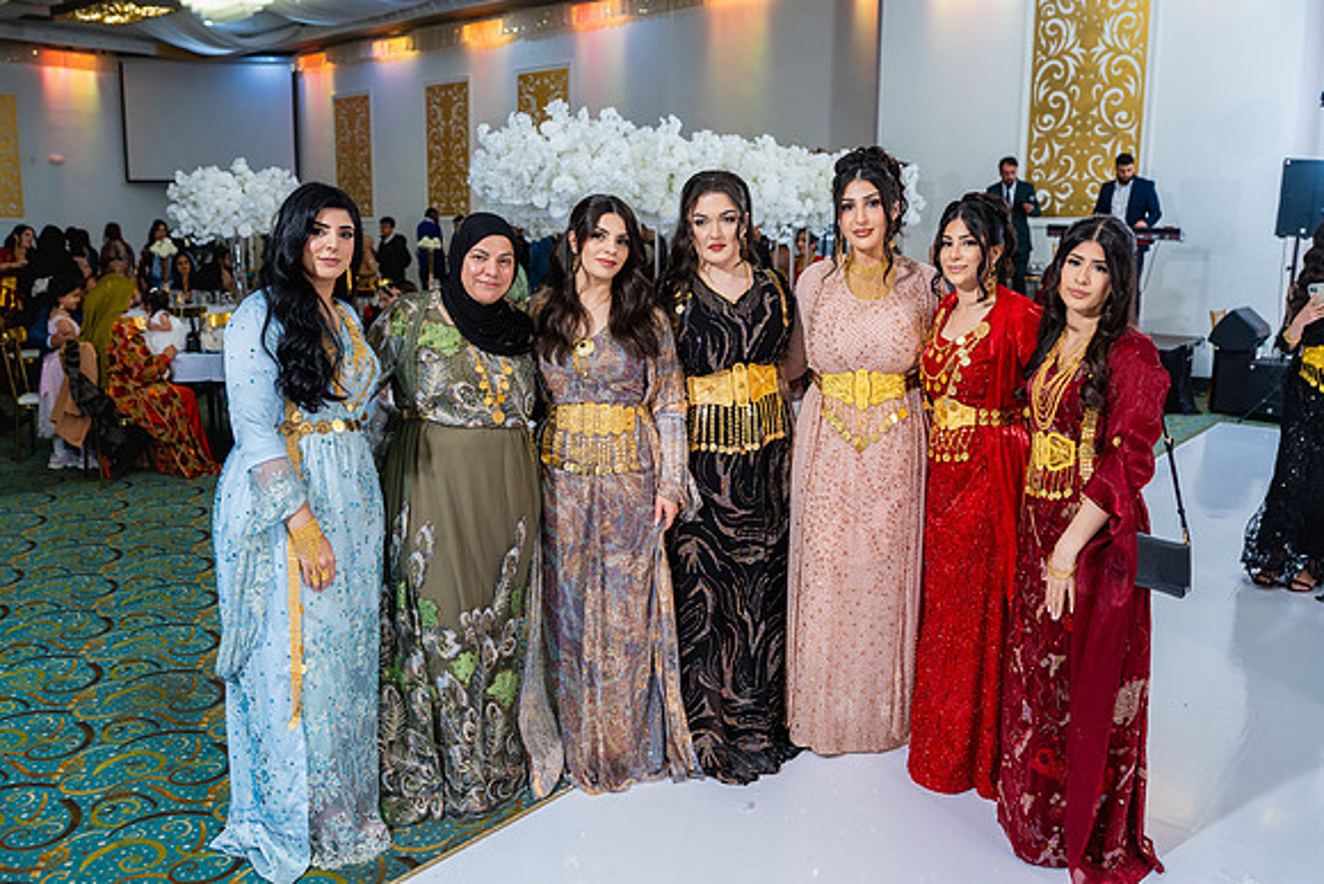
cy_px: 442
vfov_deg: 46.4
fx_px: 1030
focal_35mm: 28
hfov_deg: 65.5
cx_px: 662
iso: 500
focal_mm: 28
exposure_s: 1/160
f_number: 2.8
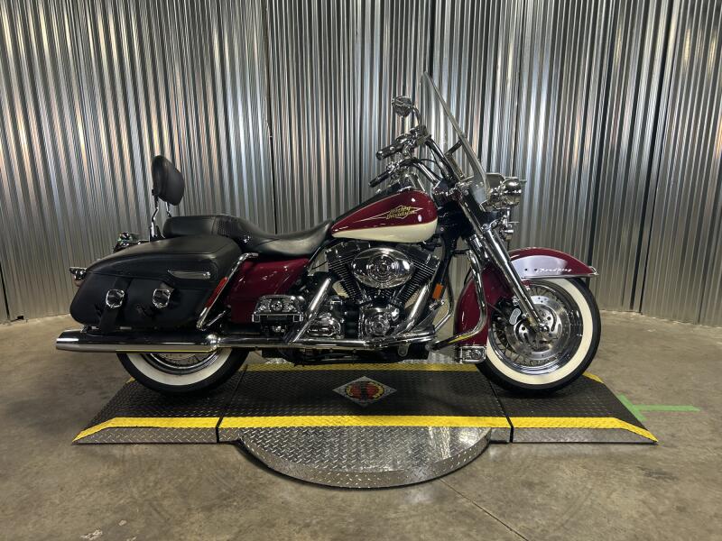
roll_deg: +1.4
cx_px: 361
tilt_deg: -14.0
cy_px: 270
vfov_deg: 53.1
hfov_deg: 67.3
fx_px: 542
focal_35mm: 26
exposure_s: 1/60
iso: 100
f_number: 1.5
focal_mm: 5.7
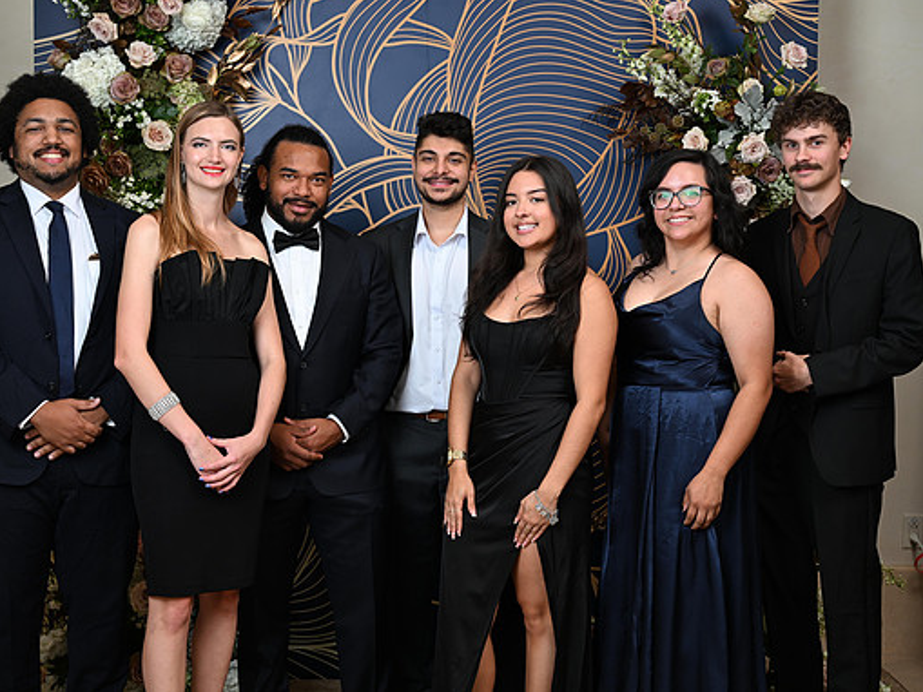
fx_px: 1520
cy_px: 343
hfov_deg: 33.8
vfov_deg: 25.7
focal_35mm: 57
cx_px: 450
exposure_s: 1/125
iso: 125
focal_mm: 52
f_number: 6.3
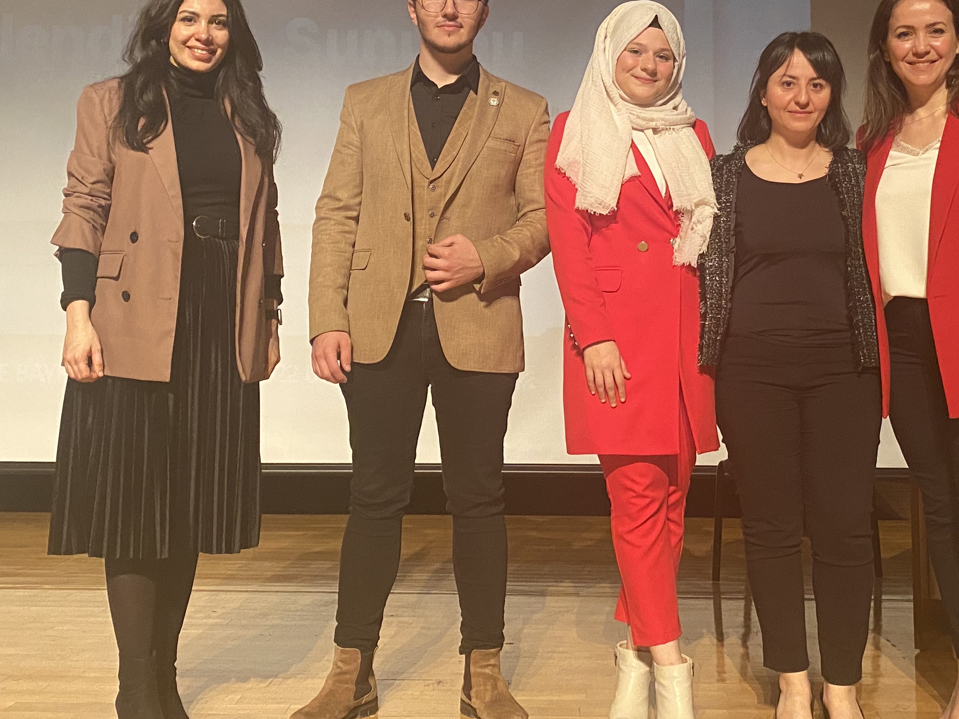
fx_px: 1274
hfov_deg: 41.2
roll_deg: -0.3
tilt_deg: +4.1
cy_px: 233
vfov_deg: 31.2
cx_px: 540
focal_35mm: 46
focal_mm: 4.25
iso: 400
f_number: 1.8
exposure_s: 1/50
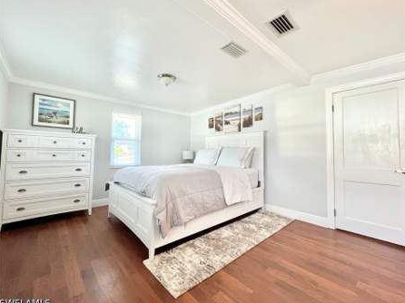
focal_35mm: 14
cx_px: 215
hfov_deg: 102.0
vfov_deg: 85.6
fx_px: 164
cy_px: 147
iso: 125
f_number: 1.8
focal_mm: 1.57
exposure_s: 1/120
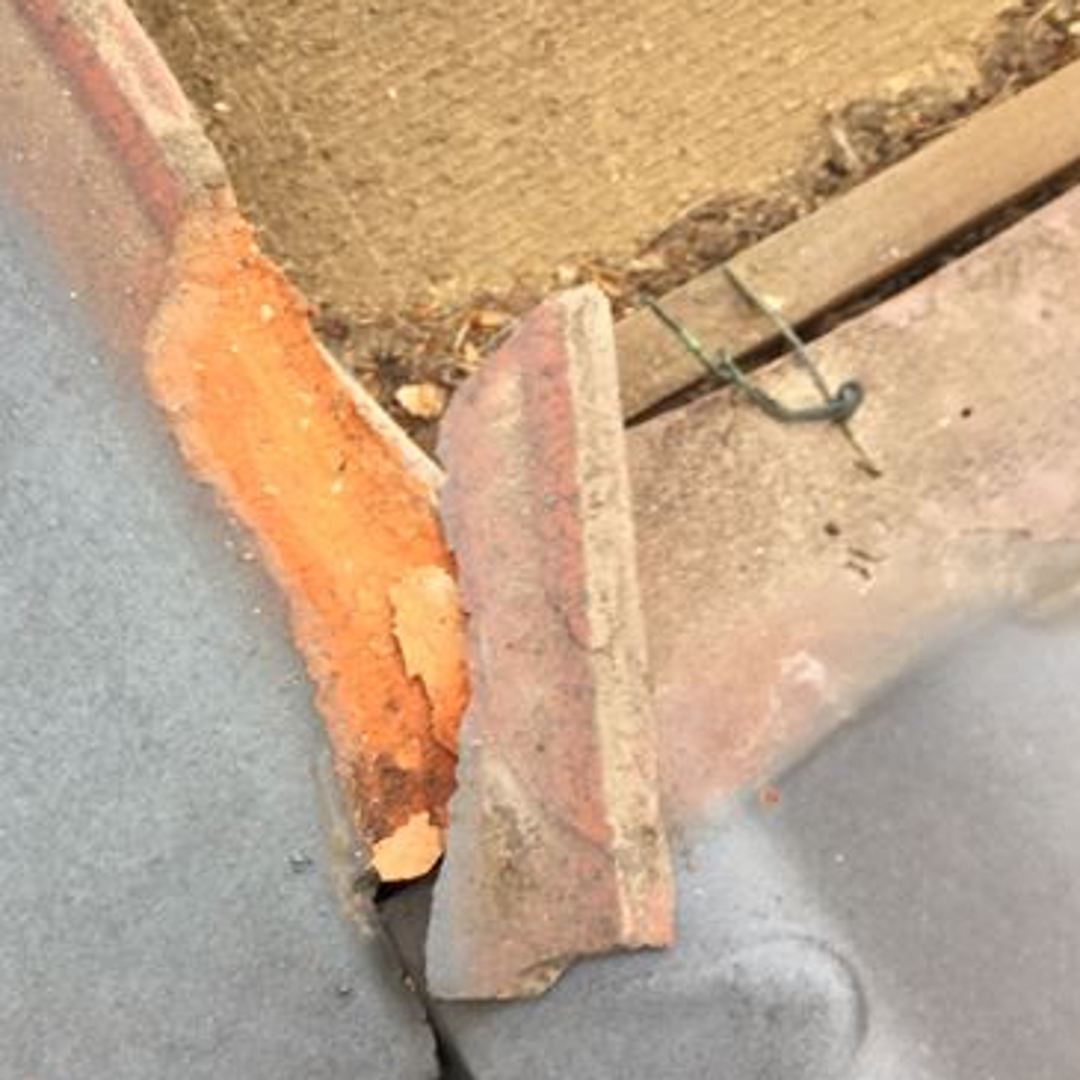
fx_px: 1588
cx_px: 166
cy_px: 636
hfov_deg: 35.9
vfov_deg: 37.4
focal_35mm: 45
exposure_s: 1/201
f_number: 2.2
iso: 32
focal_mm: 4.15
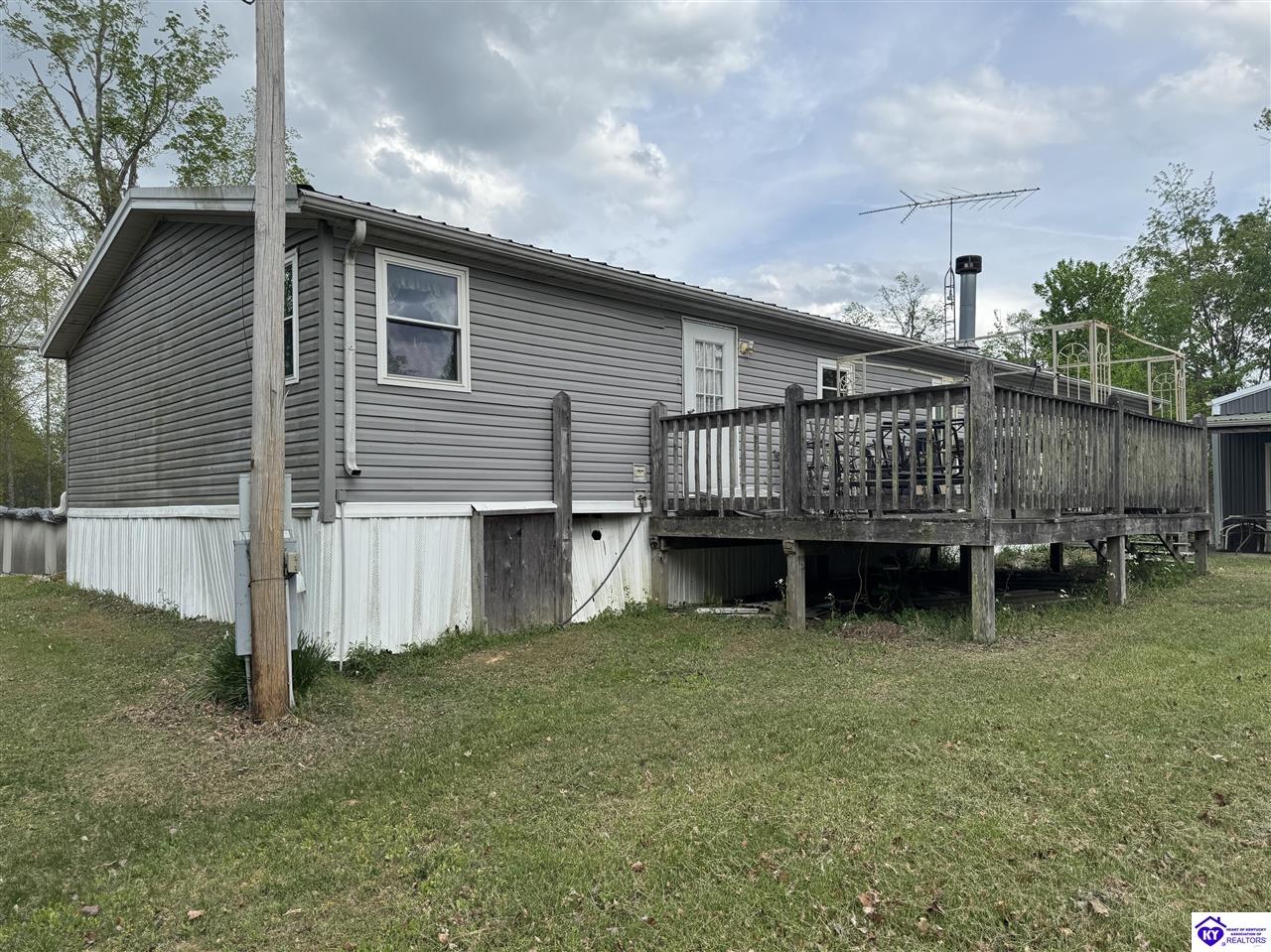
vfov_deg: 56.8
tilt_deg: +1.5
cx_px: 636
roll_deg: +0.7
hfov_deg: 71.6
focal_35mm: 24
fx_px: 881
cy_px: 476
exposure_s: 1/3597
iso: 80
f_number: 1.78
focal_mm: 6.76
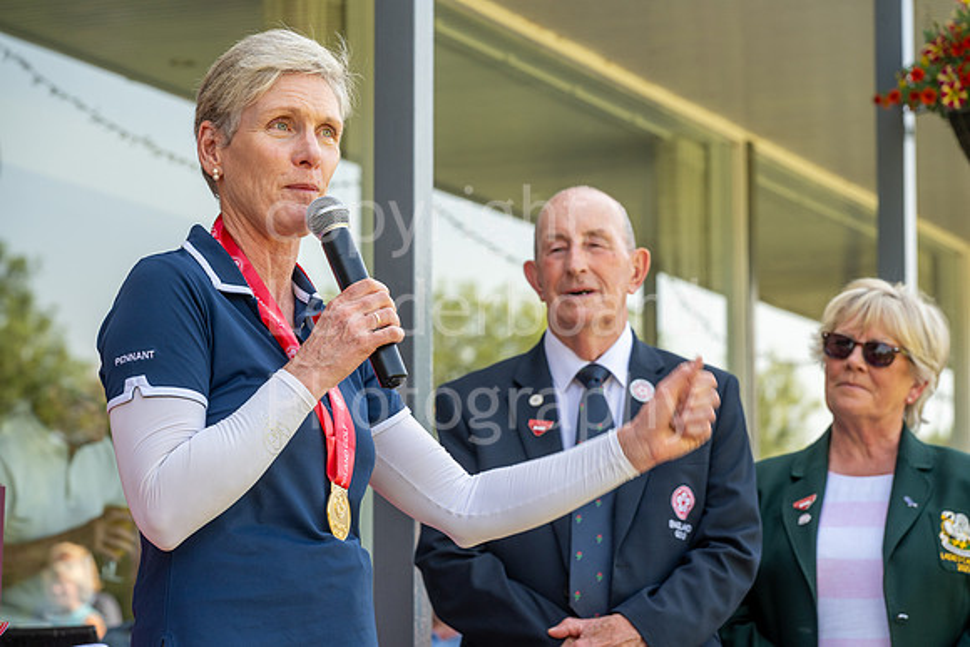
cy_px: 324
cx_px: 485
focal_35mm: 120
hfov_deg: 17.1
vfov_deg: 11.4
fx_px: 3234
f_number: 7.1
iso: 400
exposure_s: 1/250
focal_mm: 120
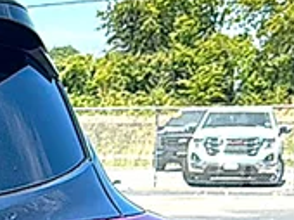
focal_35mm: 161
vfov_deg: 8.8
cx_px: -256
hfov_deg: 11.3
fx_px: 1365
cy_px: 389
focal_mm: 6.86
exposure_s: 1/1757
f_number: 1.78
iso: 80
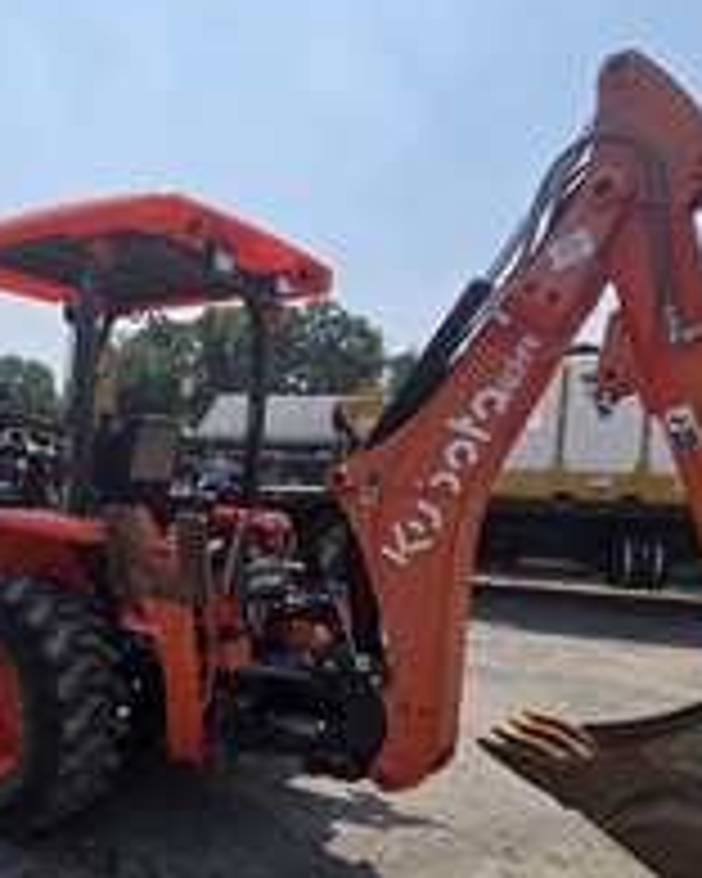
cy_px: 549
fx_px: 675
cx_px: 130
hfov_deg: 51.2
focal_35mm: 26
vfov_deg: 65.1
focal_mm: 2.2
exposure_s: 1/3667
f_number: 2.2
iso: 50
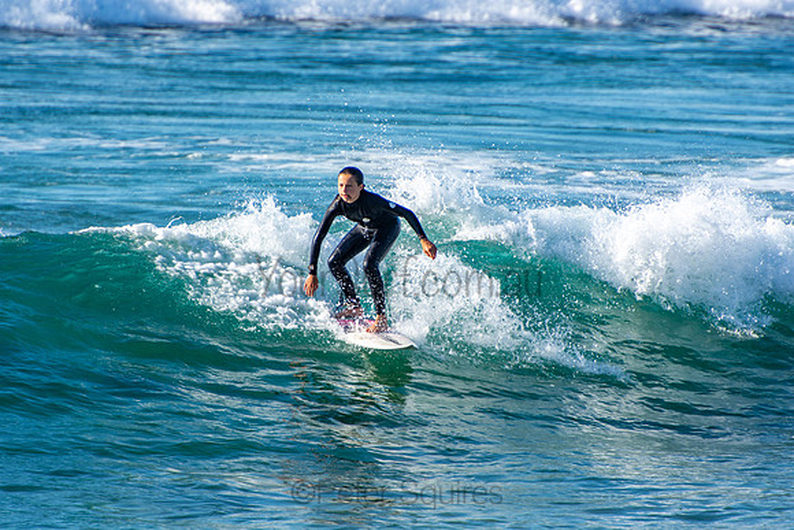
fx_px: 13236
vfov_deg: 2.3
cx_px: 397
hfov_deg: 3.4
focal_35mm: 600
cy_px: 265
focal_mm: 400
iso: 100
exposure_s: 1/400
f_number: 5.6
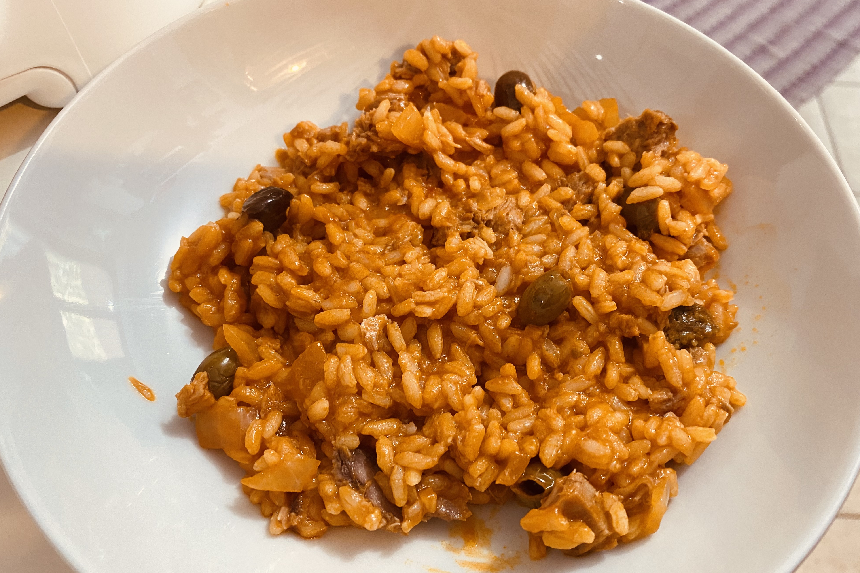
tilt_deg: -59.5
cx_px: 441
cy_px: 332
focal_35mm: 28
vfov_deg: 46.2
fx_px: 669
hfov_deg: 65.5
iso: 250
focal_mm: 4.25
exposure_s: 1/50
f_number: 1.8
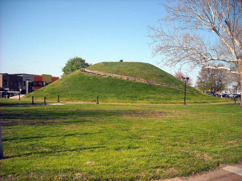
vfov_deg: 40.7
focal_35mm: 35
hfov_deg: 52.6
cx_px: 121
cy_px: 90
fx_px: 245
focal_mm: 5.7
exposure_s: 1/284
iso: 64
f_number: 5.6
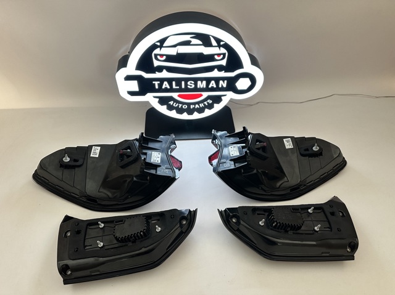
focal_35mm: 24
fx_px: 274
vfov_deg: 56.8
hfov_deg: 71.6
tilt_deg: -51.9
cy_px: 148
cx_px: 198
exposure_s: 1/121
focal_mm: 6.86
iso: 200
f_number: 1.78
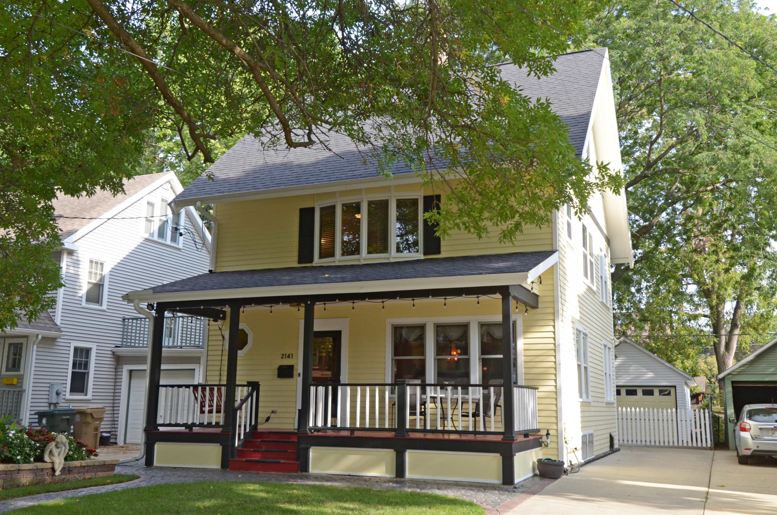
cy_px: 258
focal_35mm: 36
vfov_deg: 36.7
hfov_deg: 53.2
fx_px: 775
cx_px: 388
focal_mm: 24
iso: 400
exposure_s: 1/125
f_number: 10
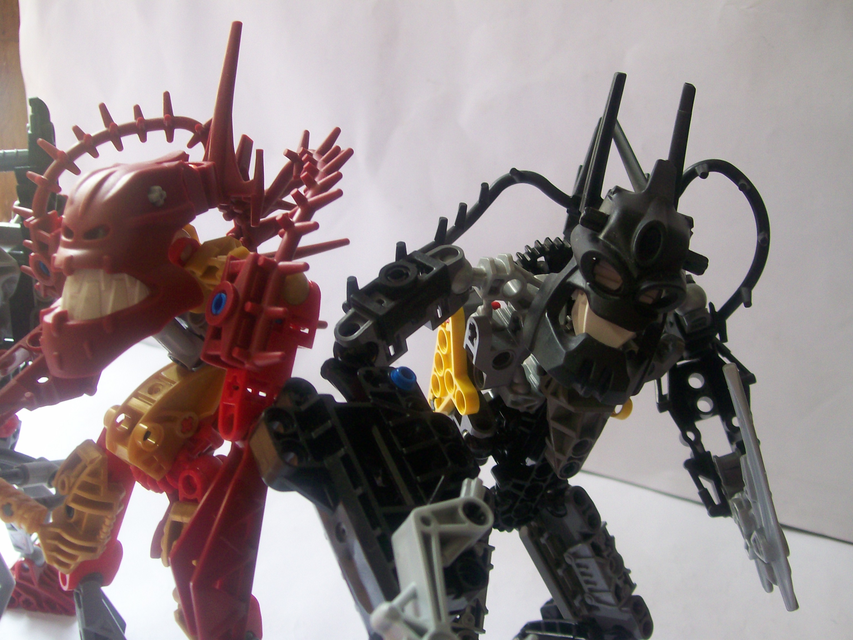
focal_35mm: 36
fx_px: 887
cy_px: 320
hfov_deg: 51.4
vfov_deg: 39.7
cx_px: 426
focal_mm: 6
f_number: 2.7
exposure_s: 1/32
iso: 98
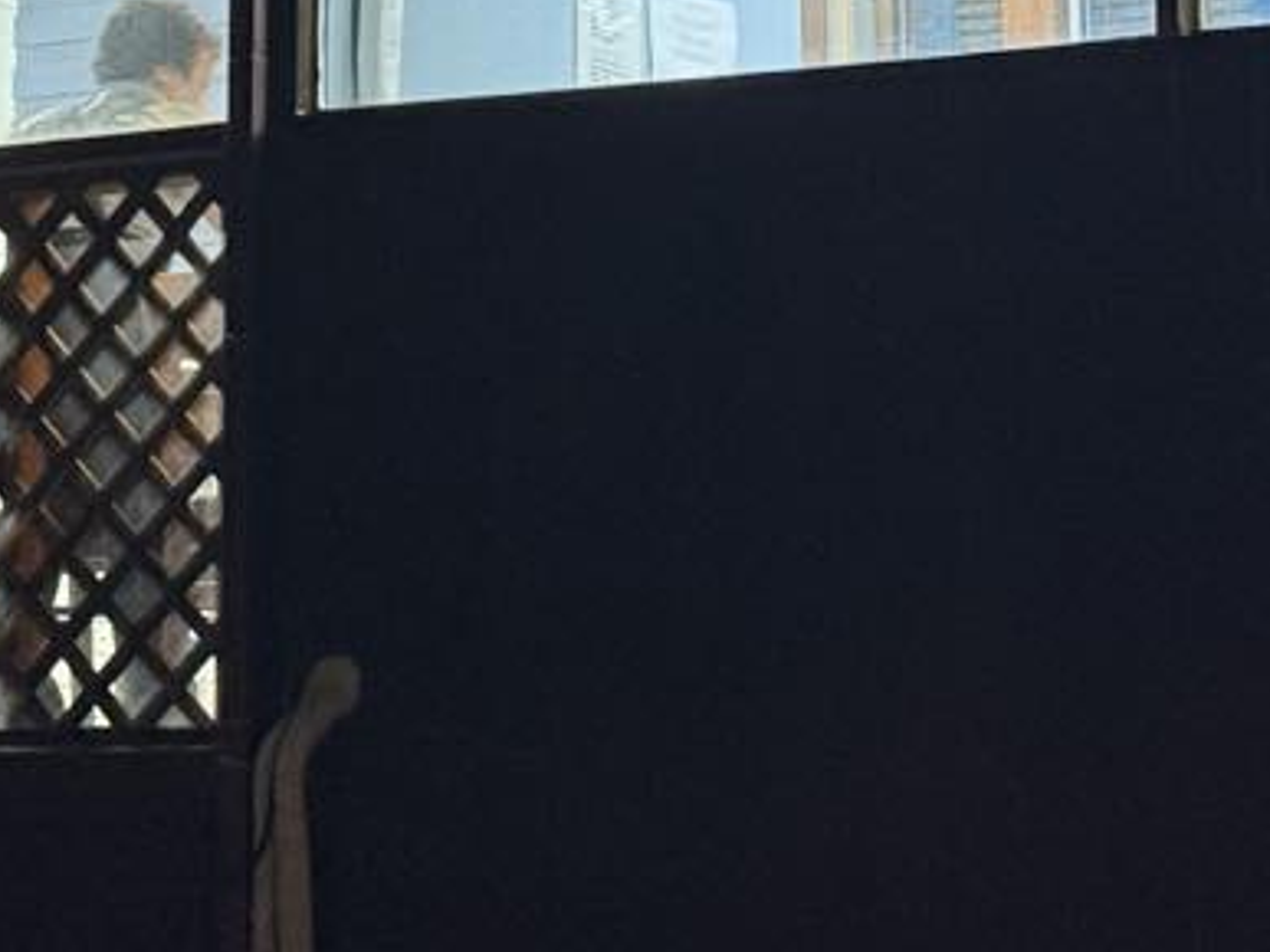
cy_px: -141
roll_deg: -0.9
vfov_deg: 9.8
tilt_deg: +12.7
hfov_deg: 12.9
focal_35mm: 149
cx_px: -226
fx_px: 5465
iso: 320
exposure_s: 1/40
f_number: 1.78
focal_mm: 6.76
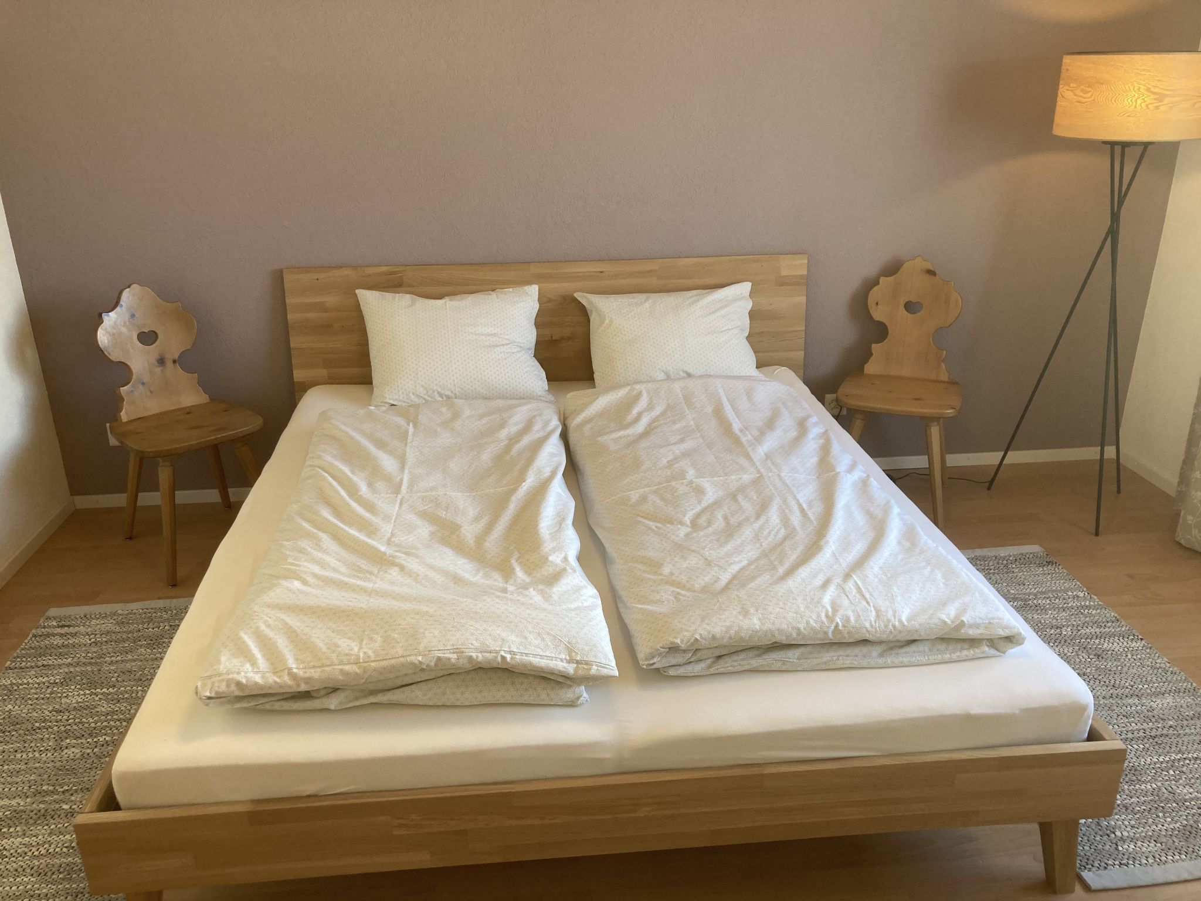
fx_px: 971
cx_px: 600
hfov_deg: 63.4
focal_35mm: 28
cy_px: 450
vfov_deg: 49.7
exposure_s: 1/121
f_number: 1.8
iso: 80
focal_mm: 3.99
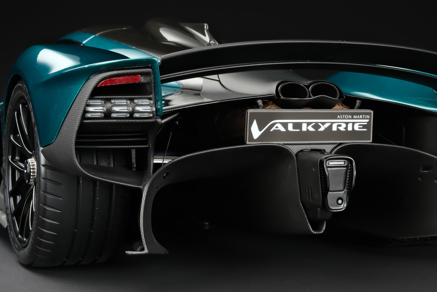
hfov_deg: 26.9
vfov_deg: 18.2
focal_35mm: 75
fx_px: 910
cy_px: 141
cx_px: 259
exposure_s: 1/125
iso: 250
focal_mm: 38.8
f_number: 20
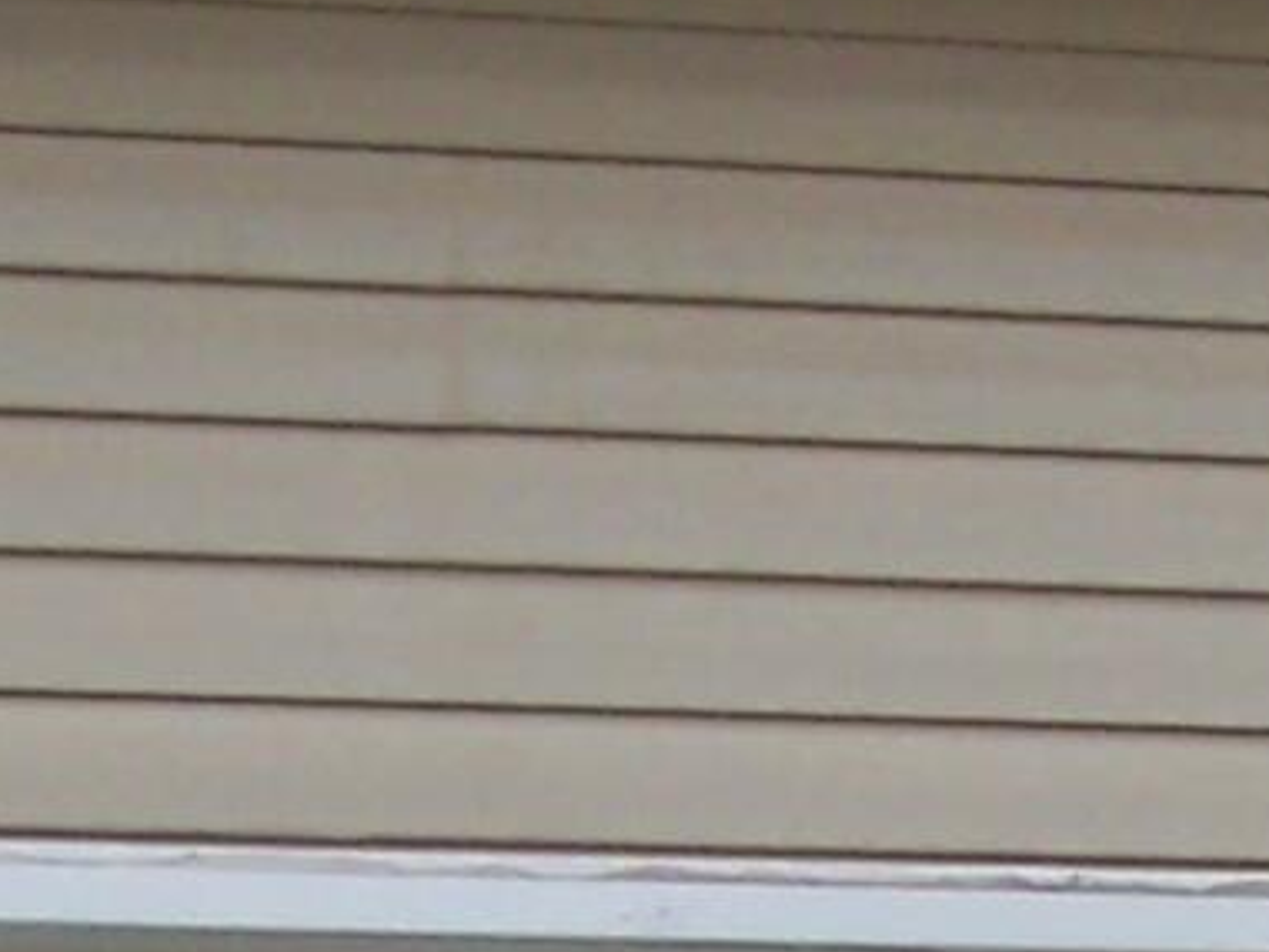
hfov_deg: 6.2
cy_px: 1887
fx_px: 10998
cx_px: 3550
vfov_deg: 4.9
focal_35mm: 300
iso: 64
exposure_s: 1/400
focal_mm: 6.3
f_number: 4
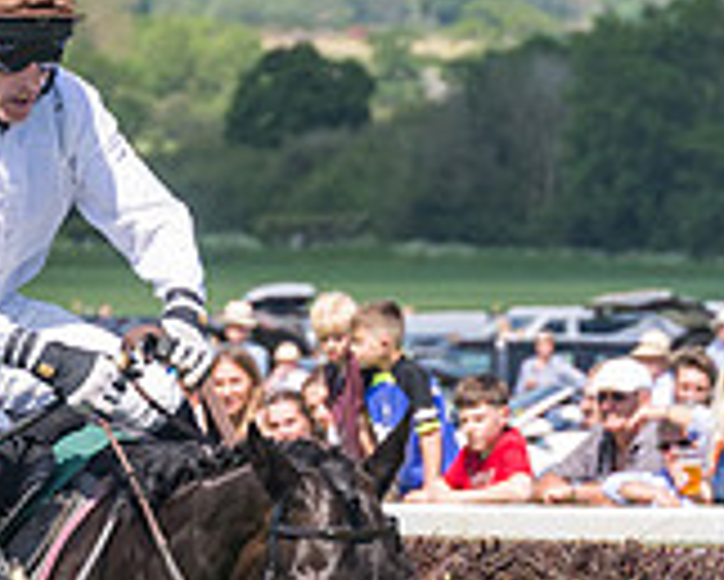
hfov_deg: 4.2
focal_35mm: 463
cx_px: -274
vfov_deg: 3.3
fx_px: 9927
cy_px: 500
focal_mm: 98
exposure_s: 1/1600
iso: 400
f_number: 5
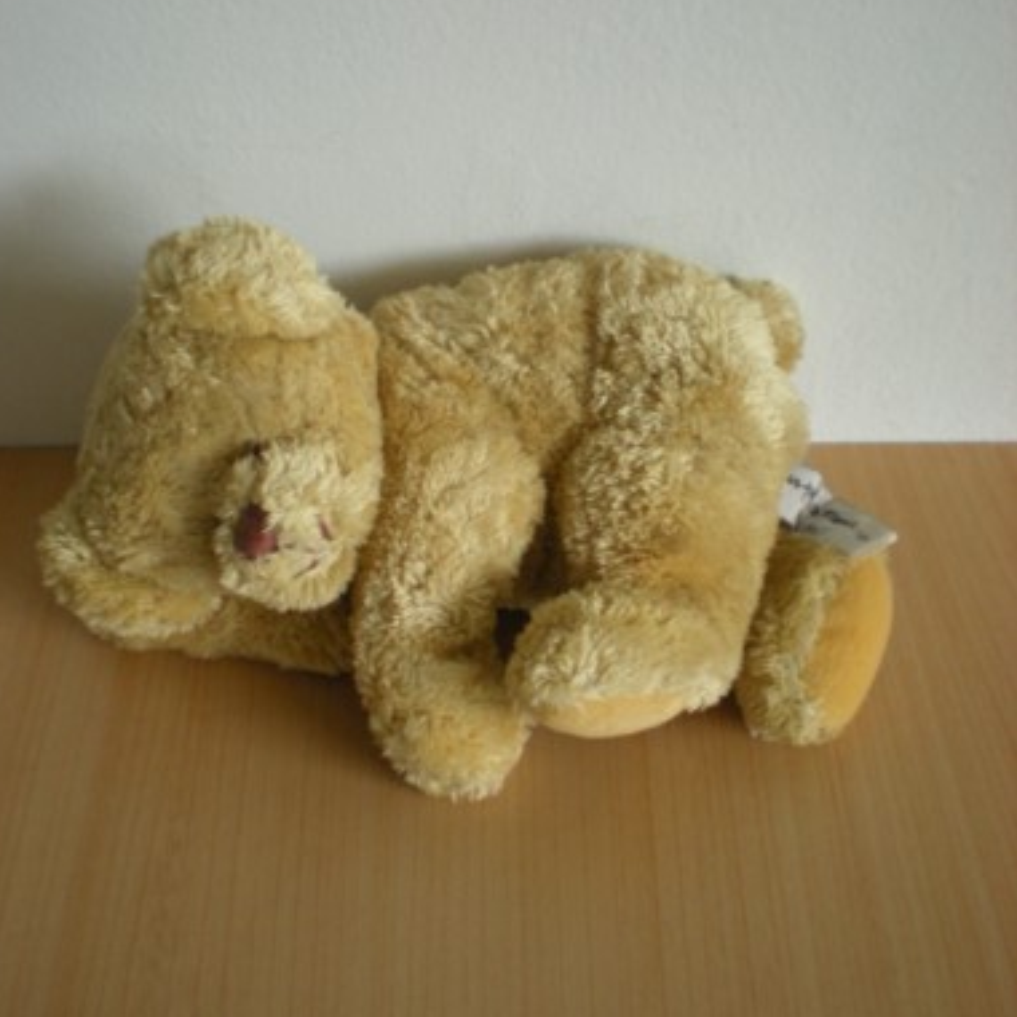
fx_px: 1529
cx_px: 498
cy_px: 482
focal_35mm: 46
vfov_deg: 36.8
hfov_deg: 36.8
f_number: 3.1
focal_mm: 6.3
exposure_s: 1/17.3
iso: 200
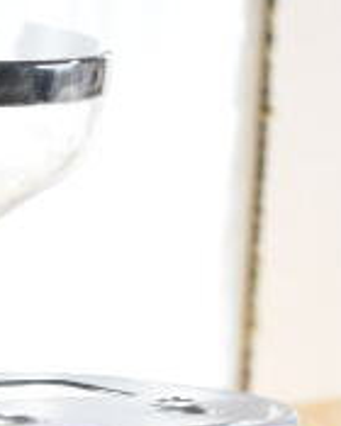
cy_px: 796
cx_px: -168
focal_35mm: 162
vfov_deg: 11.0
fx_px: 2044
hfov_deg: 9.3
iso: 1600
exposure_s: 1/60
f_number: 3.8
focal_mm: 22
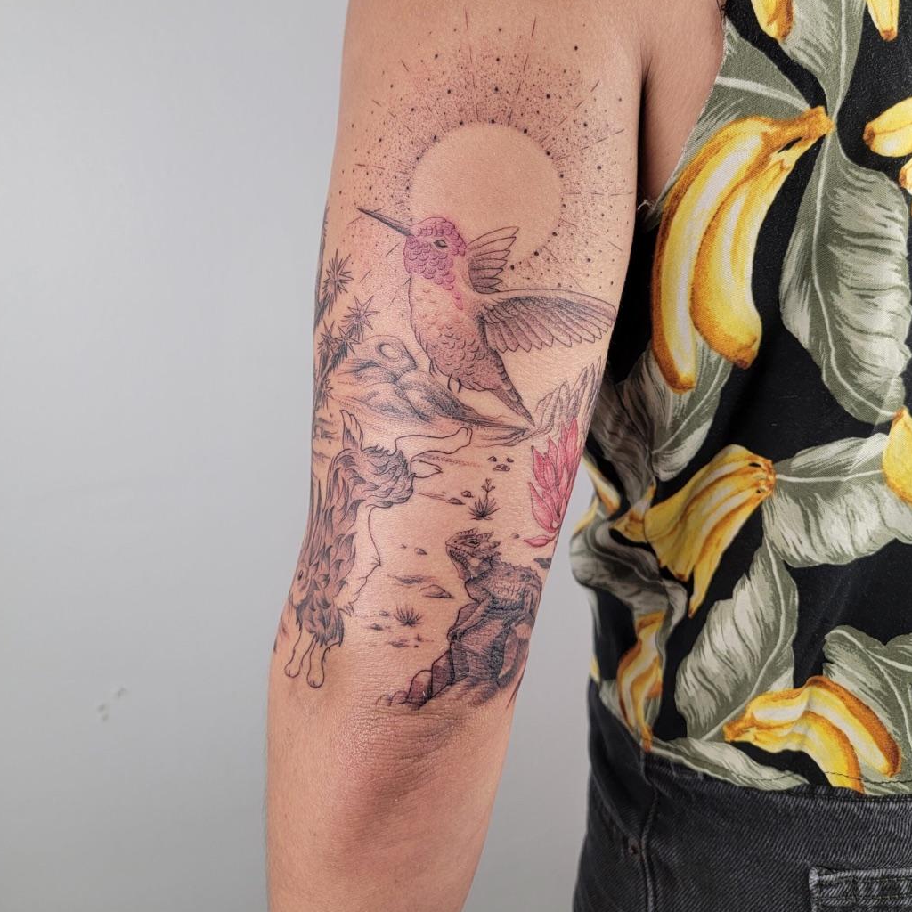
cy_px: 360
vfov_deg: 55.2
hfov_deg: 55.6
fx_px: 864
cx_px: 457
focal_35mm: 29
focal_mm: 6.7
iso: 100
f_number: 1.8
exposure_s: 1/120
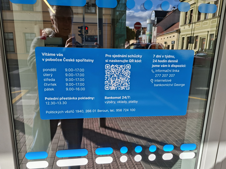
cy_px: 84
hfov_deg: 73.9
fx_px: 150
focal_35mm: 23
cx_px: 113
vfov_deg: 58.9
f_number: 1.8
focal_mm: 5.54
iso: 50
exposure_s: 1/625
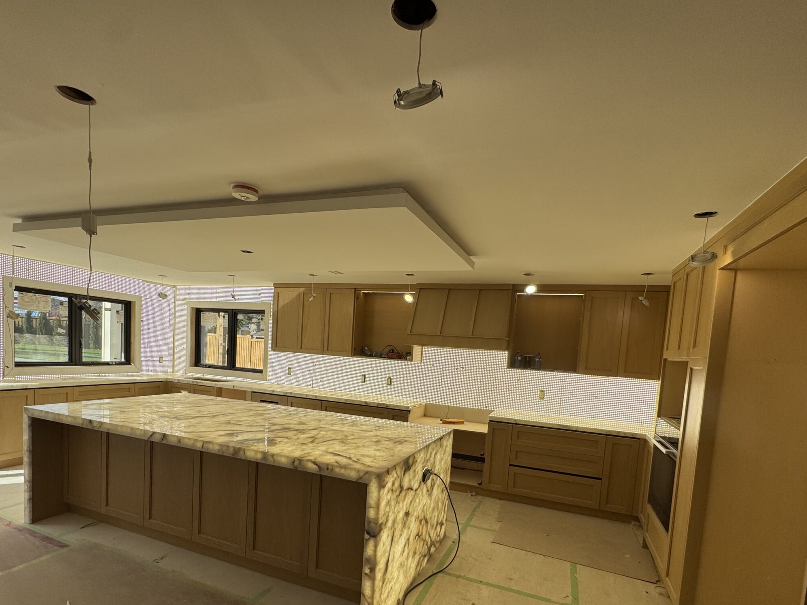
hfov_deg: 87.8
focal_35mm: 18
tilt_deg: -3.7
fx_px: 420
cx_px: 403
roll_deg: -3.1
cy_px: 381
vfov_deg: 70.3
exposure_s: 1/796
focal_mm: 2.22
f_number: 2.2
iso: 40
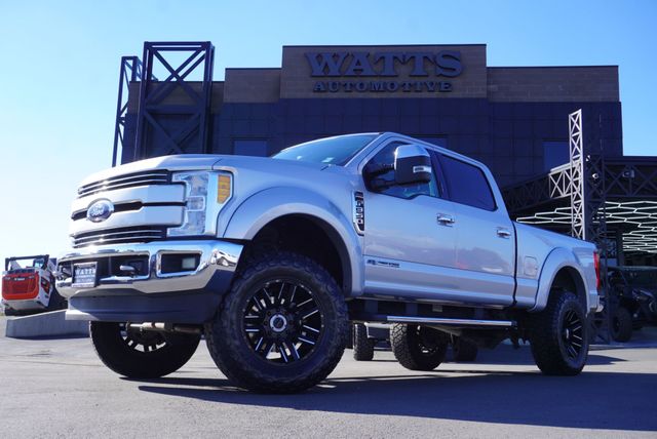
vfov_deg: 35.6
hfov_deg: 51.2
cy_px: 220
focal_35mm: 38
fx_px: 685
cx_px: 328
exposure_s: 1/100
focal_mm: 25
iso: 100
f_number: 8
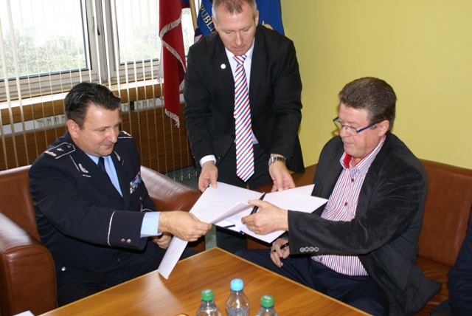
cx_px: 236
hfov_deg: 46.4
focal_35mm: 42
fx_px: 551
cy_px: 158
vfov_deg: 32.0
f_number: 5
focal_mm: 28
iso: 400
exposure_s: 1/60
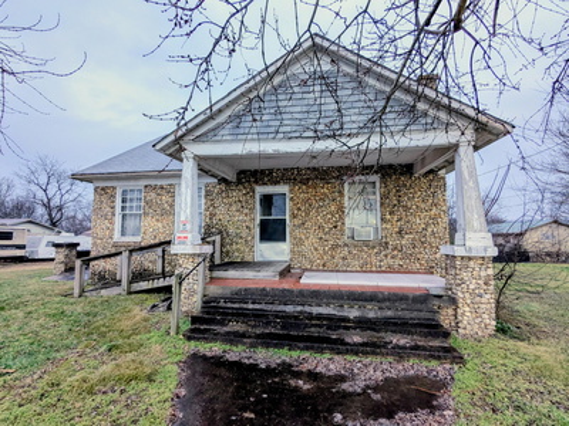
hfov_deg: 94.5
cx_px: 284
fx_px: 263
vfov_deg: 78.1
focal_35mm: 16
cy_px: 213
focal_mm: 2.35
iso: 206
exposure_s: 1/46.7
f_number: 2.2
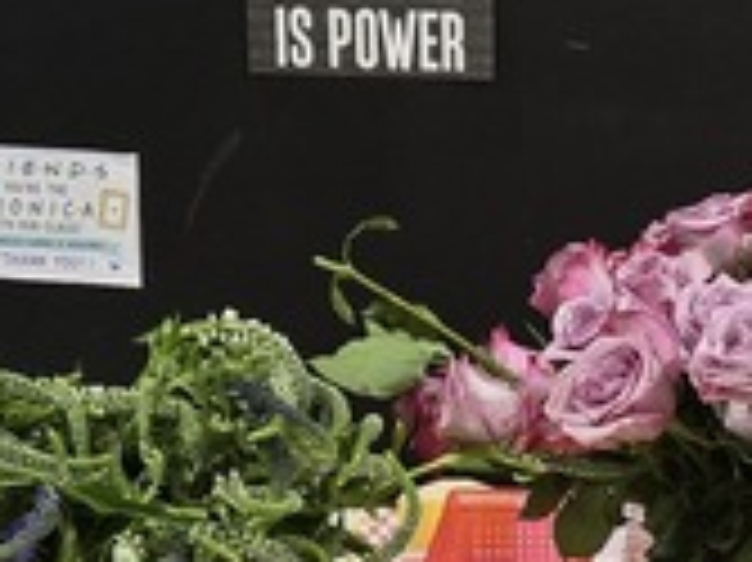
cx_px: 991
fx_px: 3061
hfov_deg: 13.5
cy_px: 773
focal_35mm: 141
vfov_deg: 10.2
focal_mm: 5.4
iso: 250
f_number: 1.8
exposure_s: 1/120
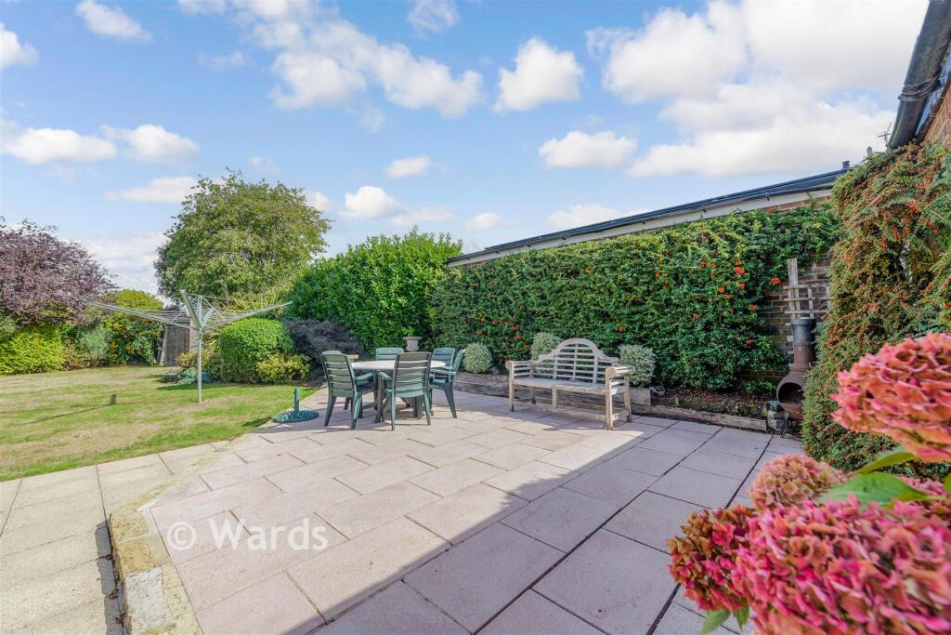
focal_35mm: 14
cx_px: 476
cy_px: 318
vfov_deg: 81.2
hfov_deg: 104.2
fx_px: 370
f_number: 8
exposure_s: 1/125
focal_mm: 14
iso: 100
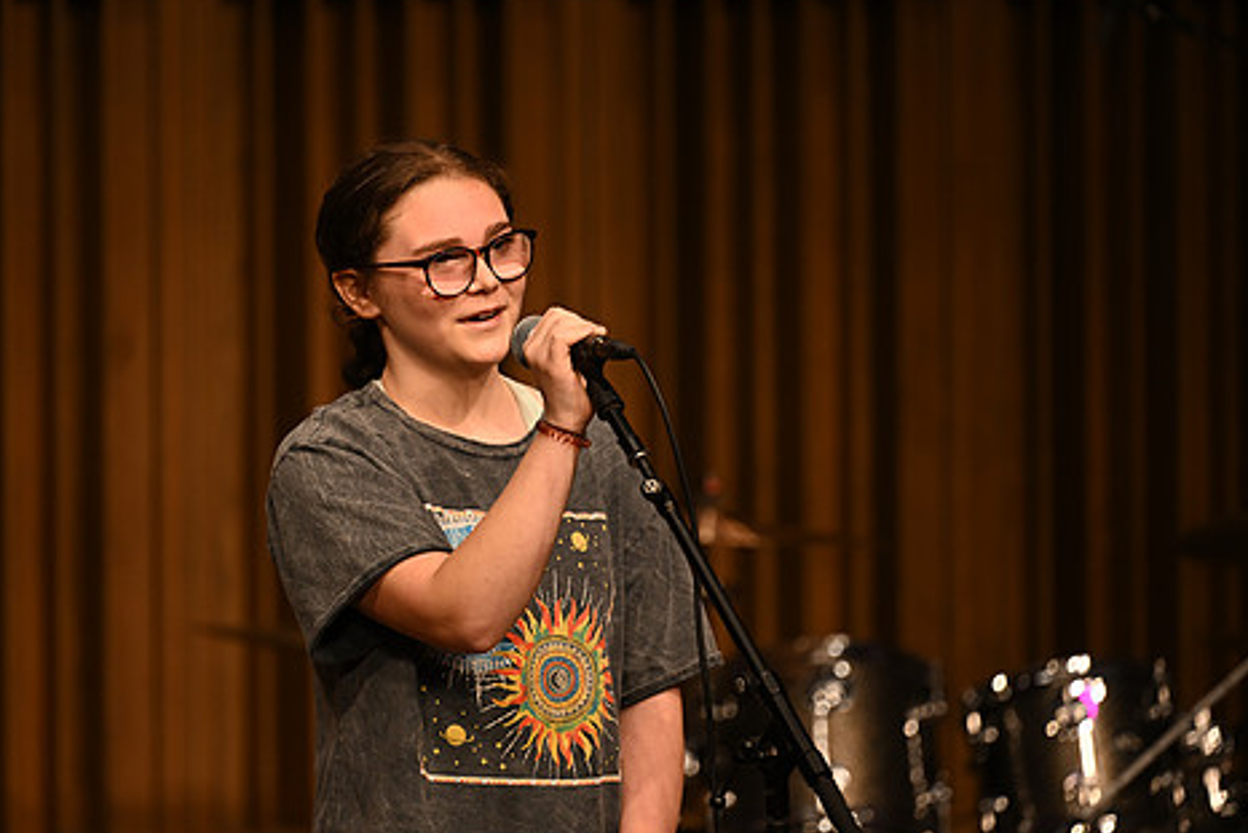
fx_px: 8634
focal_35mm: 249
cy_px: 438
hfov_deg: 8.3
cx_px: 554
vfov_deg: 5.5
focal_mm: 200
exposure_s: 1/320
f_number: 2.8
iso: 800
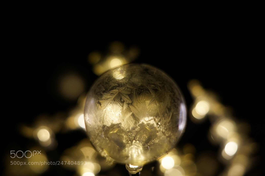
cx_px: 132
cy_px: 88
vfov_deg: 18.2
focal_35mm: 75
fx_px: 552
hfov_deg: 27.0
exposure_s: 1/200
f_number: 2
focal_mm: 50
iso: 100
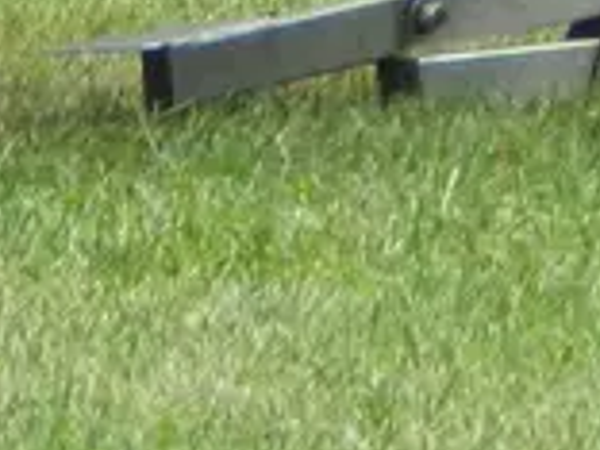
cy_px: -1235
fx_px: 31875
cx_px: 773
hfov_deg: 1.1
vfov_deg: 0.8
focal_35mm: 1839
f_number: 5.1
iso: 160
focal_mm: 42.4
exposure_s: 1/400
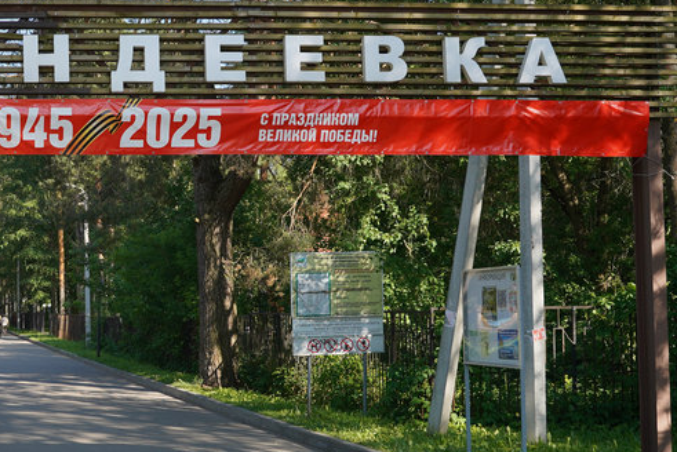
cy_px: 232
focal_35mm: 57
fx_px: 1073
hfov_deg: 32.4
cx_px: 12
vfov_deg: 23.8
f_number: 7.1
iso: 100
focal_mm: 28
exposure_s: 1/200
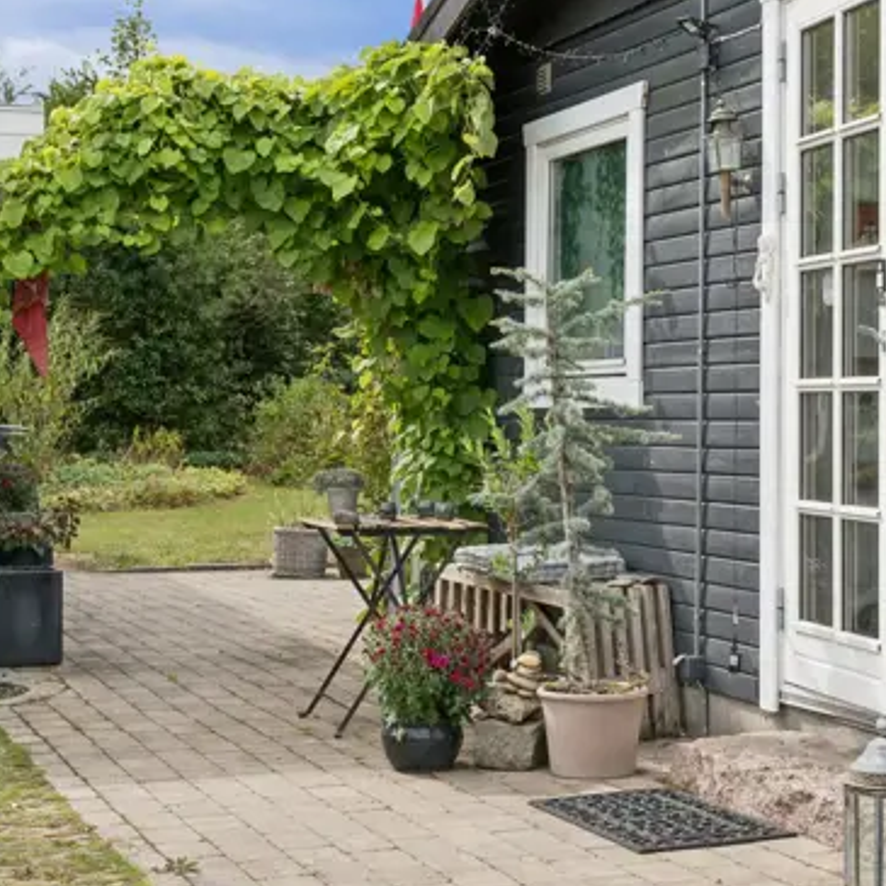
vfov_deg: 25.7
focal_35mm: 67
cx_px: 634
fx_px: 1940
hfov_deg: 25.5
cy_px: 454
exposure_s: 1/200
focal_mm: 32
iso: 200
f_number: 7.1
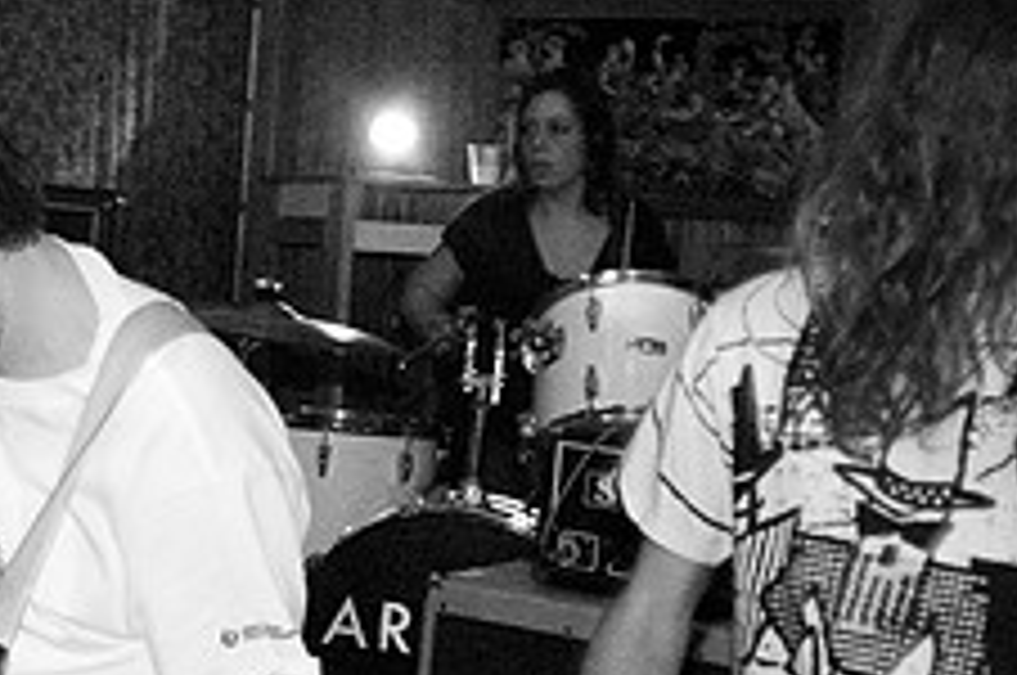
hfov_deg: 25.2
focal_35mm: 77
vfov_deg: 17.6
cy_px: 486
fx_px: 2172
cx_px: 27
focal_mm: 20
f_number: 2.8
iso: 1600
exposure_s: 1/25
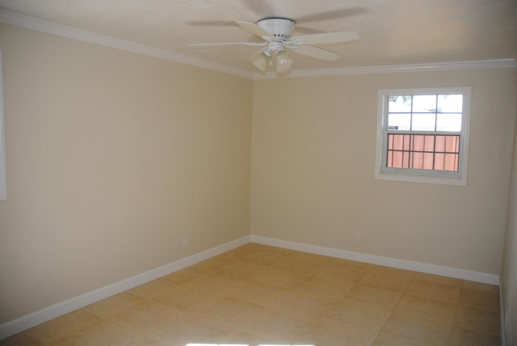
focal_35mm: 27
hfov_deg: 67.3
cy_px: 173
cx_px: 258
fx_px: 388
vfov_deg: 48.0
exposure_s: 1/125
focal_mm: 18
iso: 160
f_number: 3.5
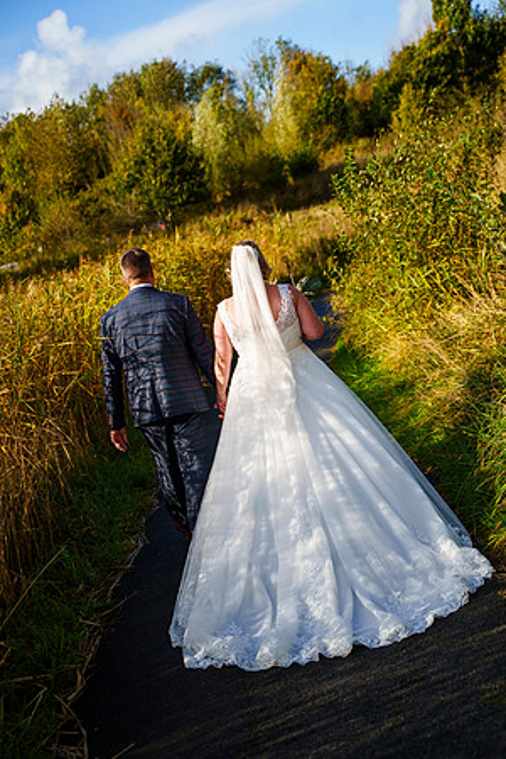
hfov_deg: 26.5
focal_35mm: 51
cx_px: 253
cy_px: 380
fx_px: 1075
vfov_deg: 38.9
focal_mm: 51
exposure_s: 1/5000
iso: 400
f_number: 3.2
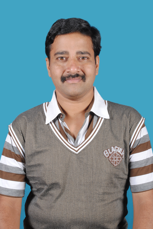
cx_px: 76
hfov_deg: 21.6
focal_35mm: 63
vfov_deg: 31.9
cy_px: 114
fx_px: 400
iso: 400
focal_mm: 42
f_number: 18
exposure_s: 1/160
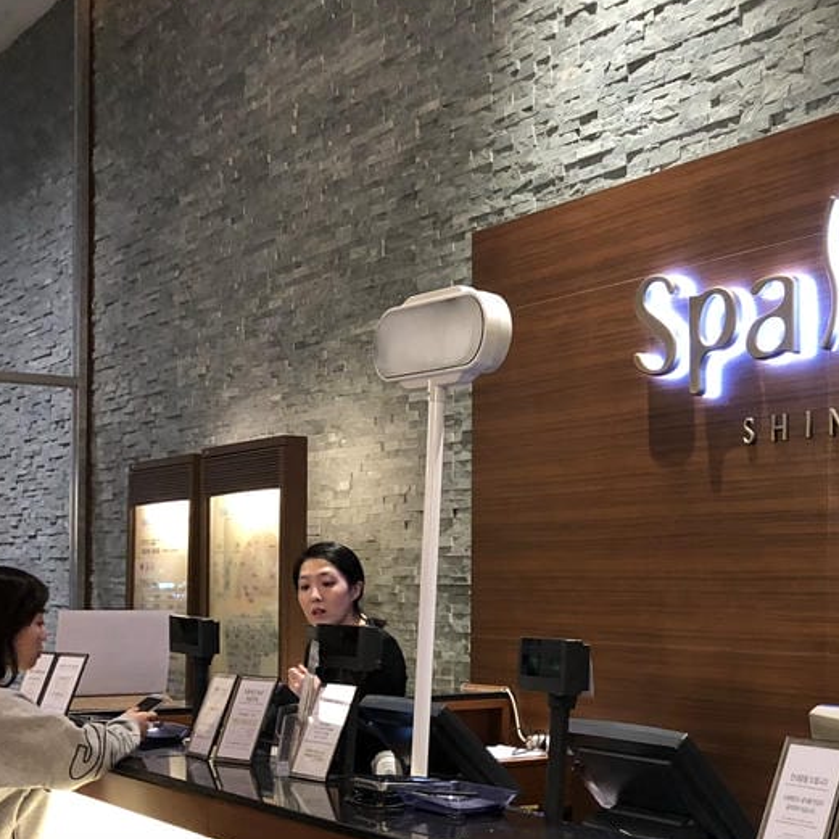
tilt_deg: -0.4
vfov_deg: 29.8
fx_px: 1563
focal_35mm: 57
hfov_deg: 28.7
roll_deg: -0.8
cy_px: 578
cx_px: 778
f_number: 1.8
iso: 100
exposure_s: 1/12
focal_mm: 3.99
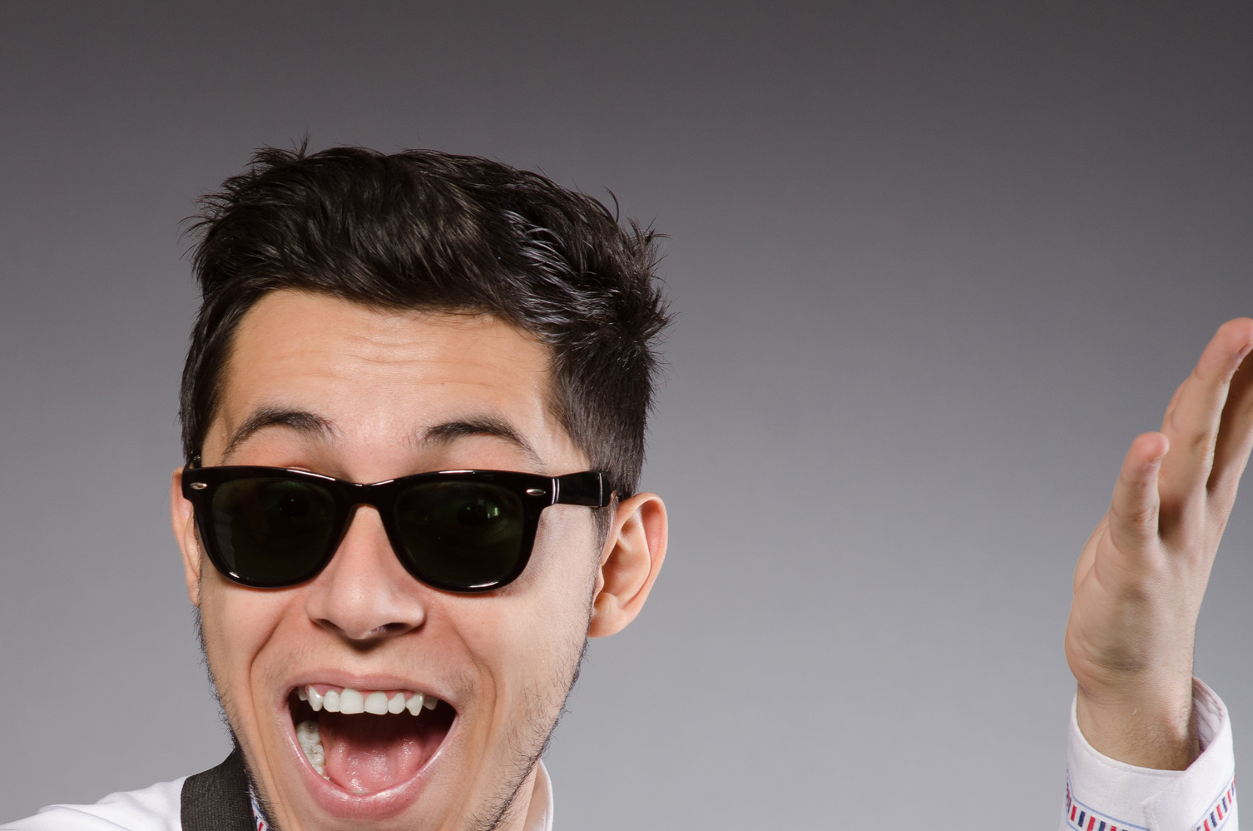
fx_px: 7399
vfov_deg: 6.4
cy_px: 660
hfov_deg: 9.7
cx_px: 358
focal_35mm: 213
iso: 100
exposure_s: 1/200
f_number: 6.3
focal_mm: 85
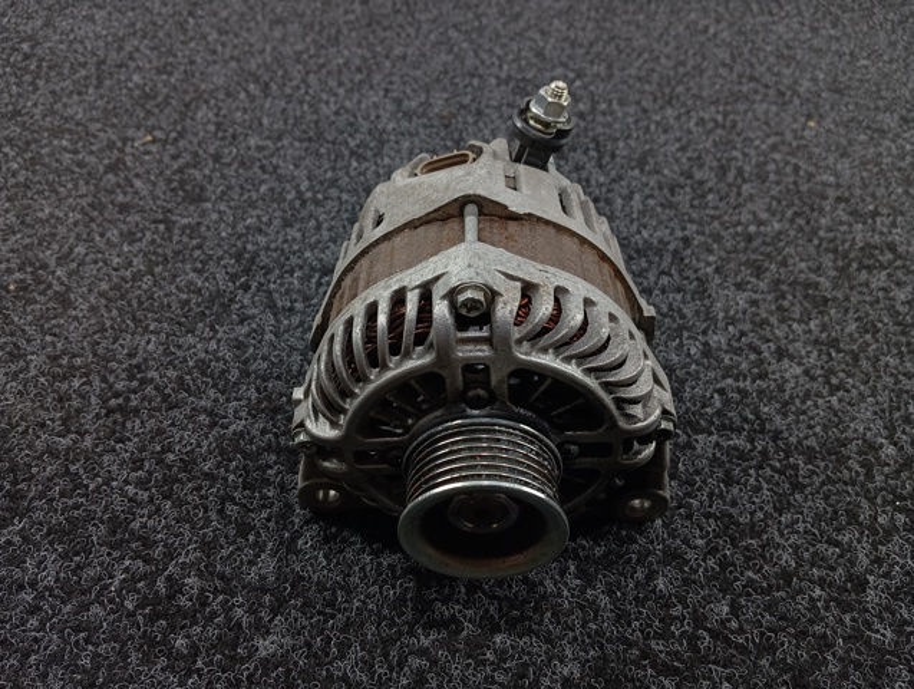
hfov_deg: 63.4
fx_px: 741
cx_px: 457
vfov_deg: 49.9
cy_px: 344
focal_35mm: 28
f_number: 1.8
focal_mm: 4.22
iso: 185
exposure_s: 1/50
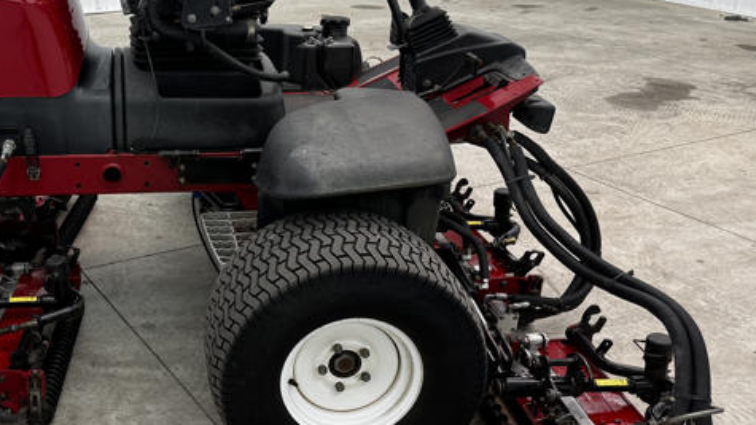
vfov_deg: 27.1
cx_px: 181
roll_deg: -1.4
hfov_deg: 44.7
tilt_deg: -24.9
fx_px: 882
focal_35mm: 44
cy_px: 220
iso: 100
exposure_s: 1/120
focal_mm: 6.76
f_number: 1.78
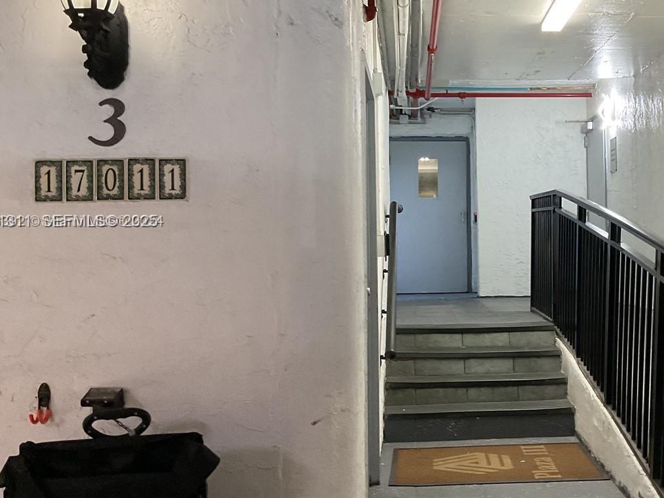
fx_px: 901
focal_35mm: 47
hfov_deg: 39.5
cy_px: 222
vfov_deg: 30.8
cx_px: 486
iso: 200
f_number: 1.8
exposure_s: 1/60
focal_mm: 3
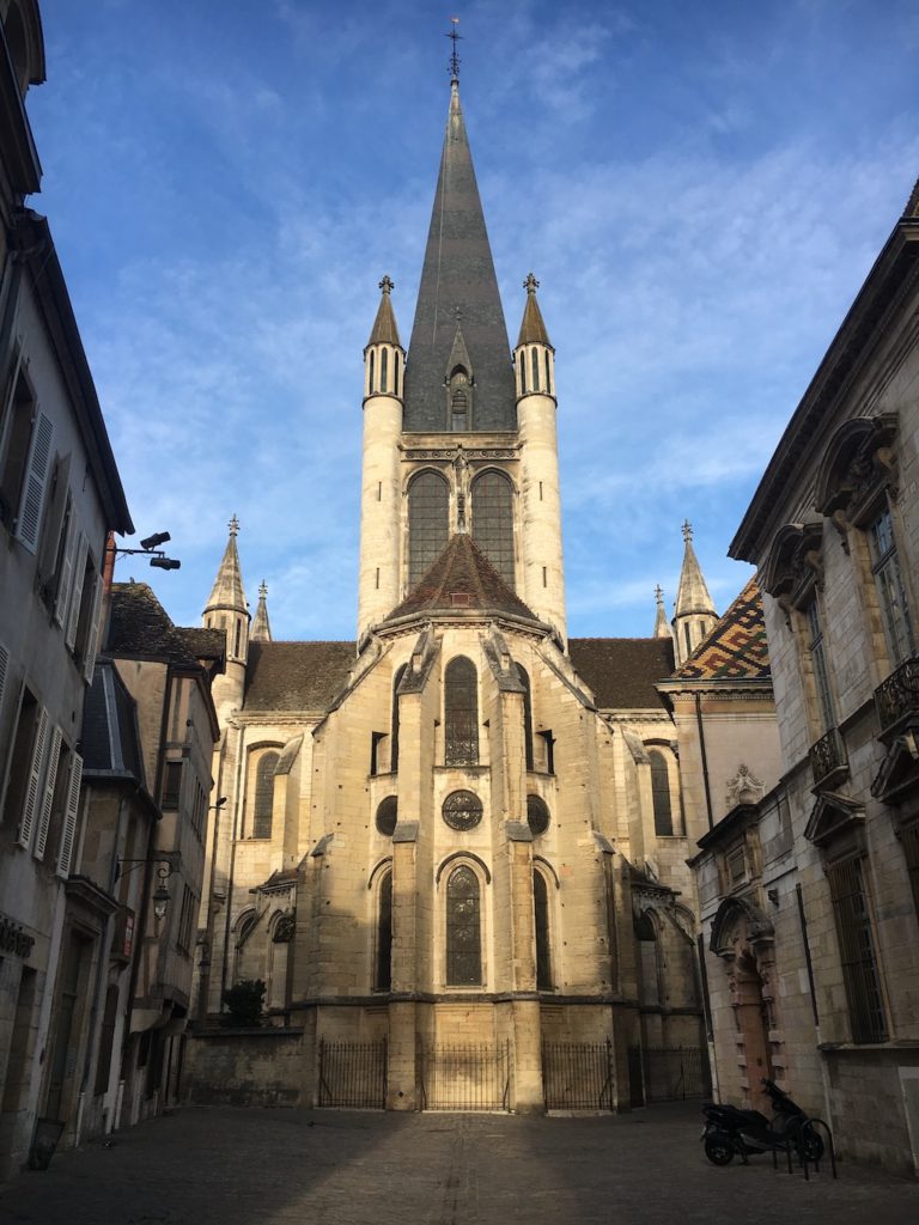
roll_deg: +0.5
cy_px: 612
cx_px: 460
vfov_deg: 61.7
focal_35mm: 29
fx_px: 1027
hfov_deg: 48.2
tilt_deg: +23.9
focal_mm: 4.15
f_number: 2.2
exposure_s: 1/674
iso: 25
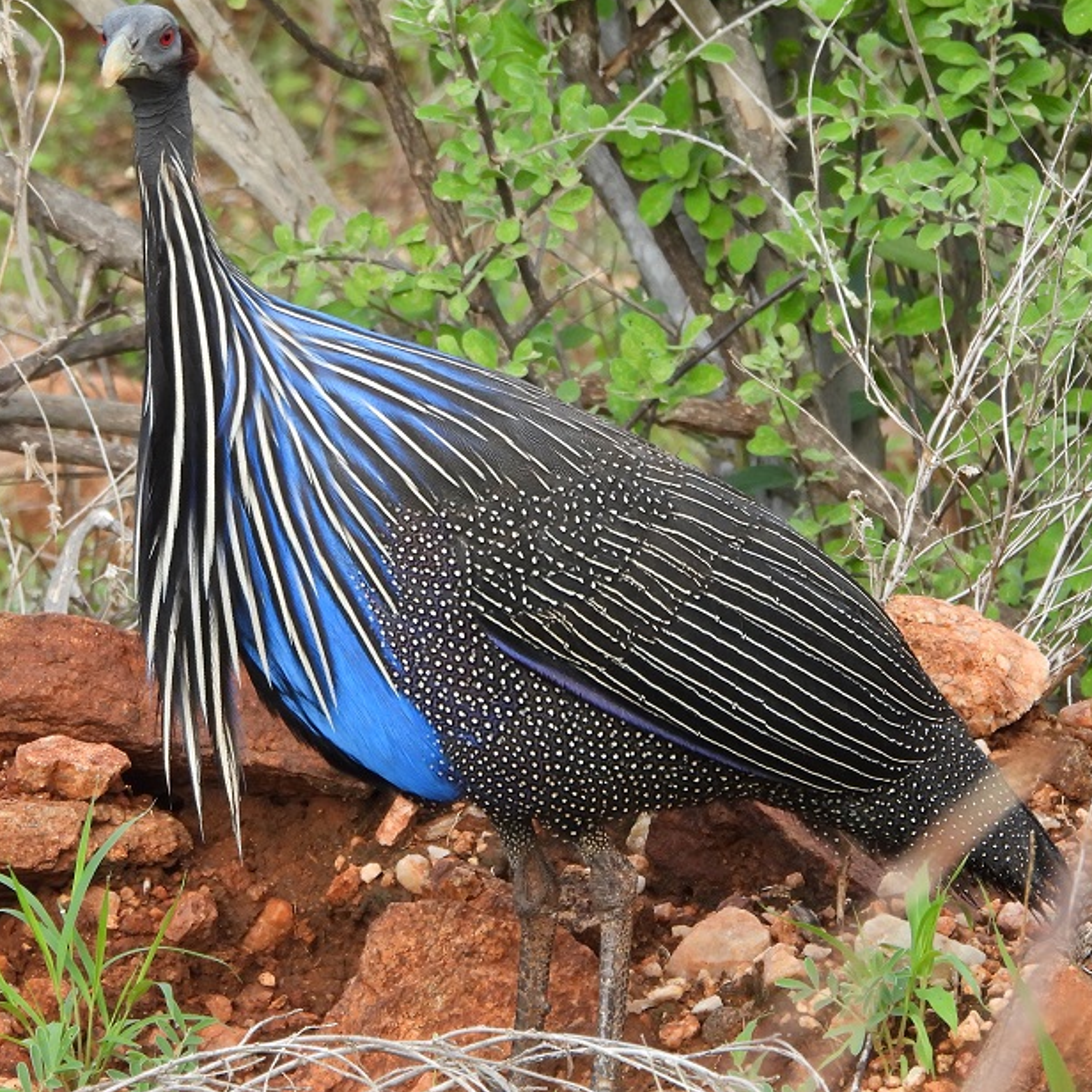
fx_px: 28160
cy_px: 620
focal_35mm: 789
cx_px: 394
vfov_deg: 2.2
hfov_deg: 2.2
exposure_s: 1/250
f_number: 5
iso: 220
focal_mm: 98.1
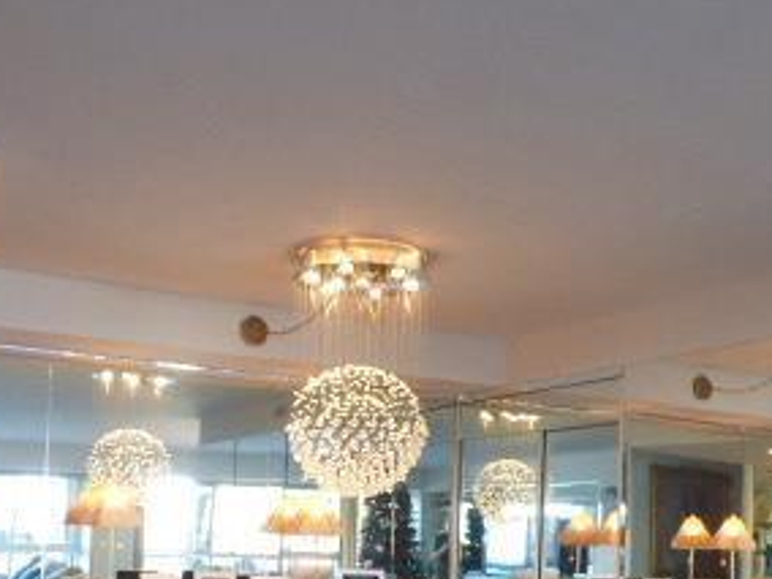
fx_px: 1004
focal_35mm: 45
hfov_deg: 41.9
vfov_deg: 30.9
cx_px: 310
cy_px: 508
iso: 200
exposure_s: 1/30
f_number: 2.8
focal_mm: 3.58
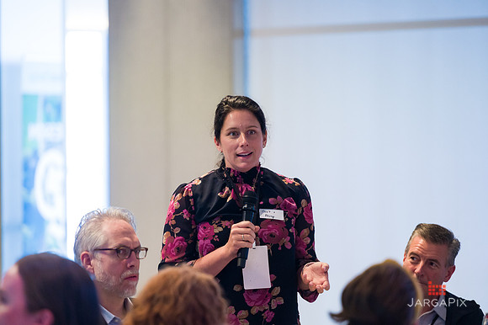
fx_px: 2727
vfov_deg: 6.8
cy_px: 163
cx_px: 244
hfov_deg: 10.2
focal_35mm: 201
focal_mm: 200
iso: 3200
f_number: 3.2
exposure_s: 1/200
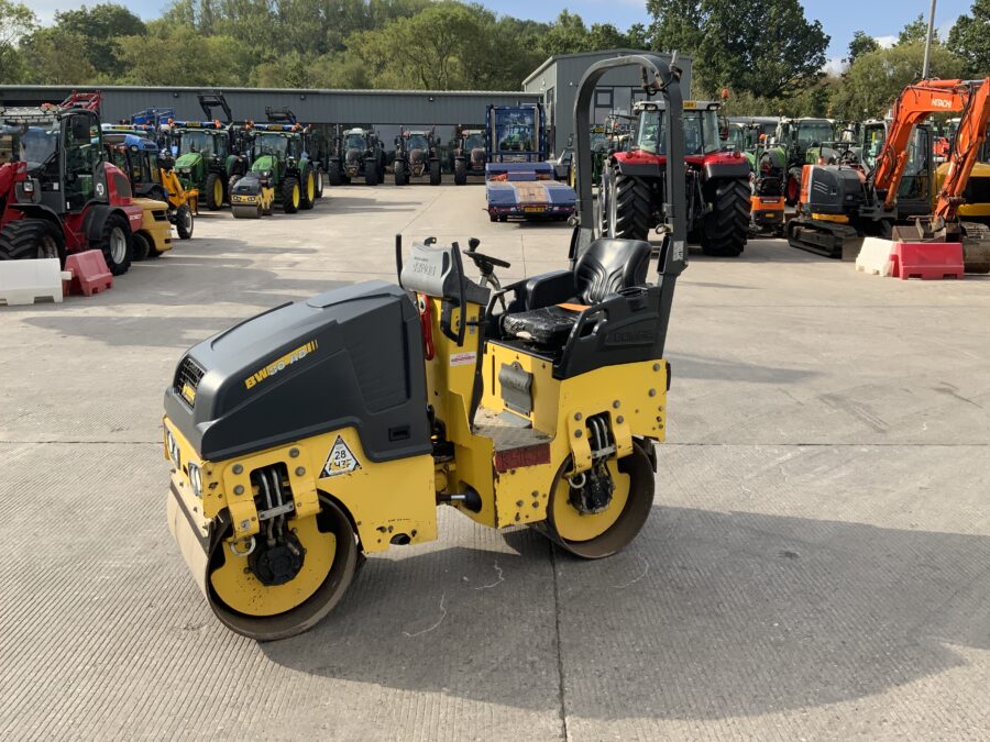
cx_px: 503
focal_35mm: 33
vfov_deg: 42.9
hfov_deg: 55.4
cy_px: 325
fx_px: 944
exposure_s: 1/1055
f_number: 1.8
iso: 16
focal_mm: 3
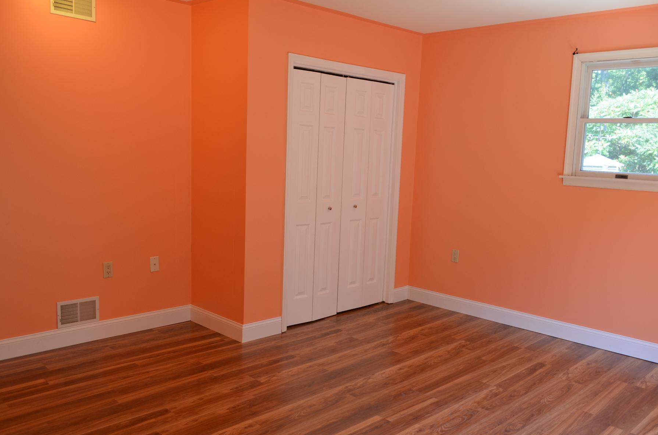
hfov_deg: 60.4
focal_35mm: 31
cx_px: 347
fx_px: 565
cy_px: 224
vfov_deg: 42.1
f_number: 4.5
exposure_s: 1/100
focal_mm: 18
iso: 400
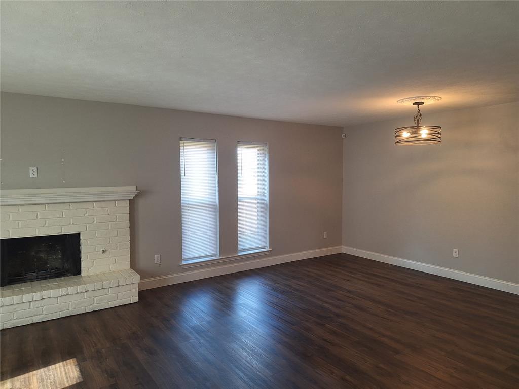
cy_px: 194
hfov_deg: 73.9
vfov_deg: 58.9
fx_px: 345
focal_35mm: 23
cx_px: 260
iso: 50
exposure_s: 1/60
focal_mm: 5.54
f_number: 1.8
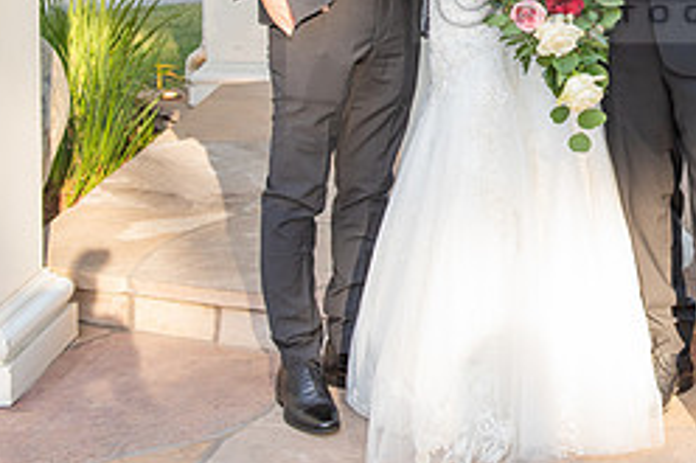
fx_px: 1584
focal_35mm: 82
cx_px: 657
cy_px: -24
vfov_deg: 16.2
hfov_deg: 23.9
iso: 400
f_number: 5.6
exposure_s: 1/200
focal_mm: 35
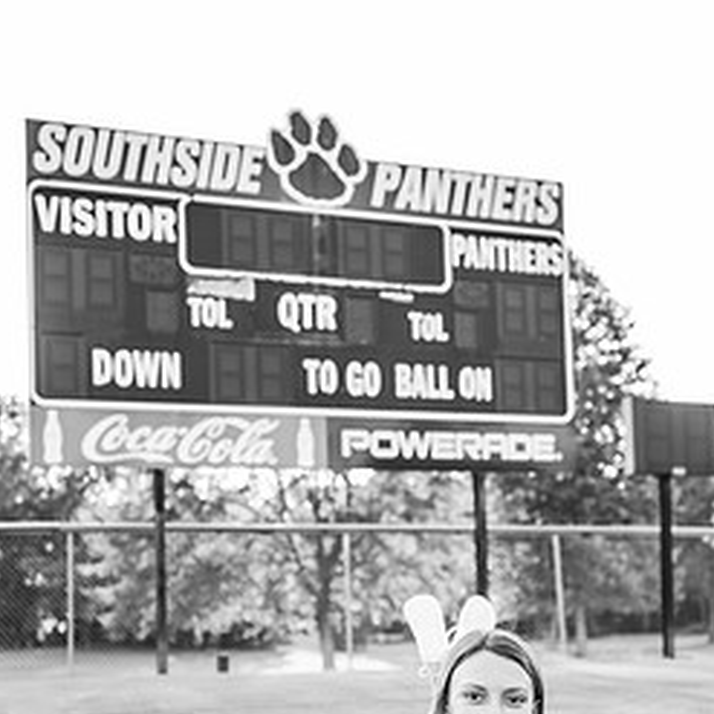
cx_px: 408
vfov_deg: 34.4
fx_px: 1120
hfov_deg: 35.3
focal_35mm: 48
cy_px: 556
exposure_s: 1/500
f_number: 2
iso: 125
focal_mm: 24
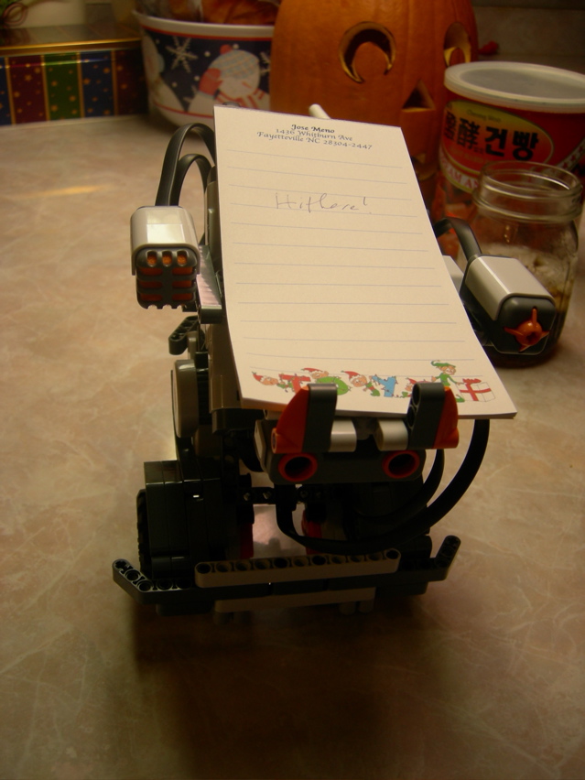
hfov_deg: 39.7
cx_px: 292
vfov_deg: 51.4
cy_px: 390
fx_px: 811
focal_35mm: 36
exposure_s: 1/56.1
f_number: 2.7
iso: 64
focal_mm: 7.5
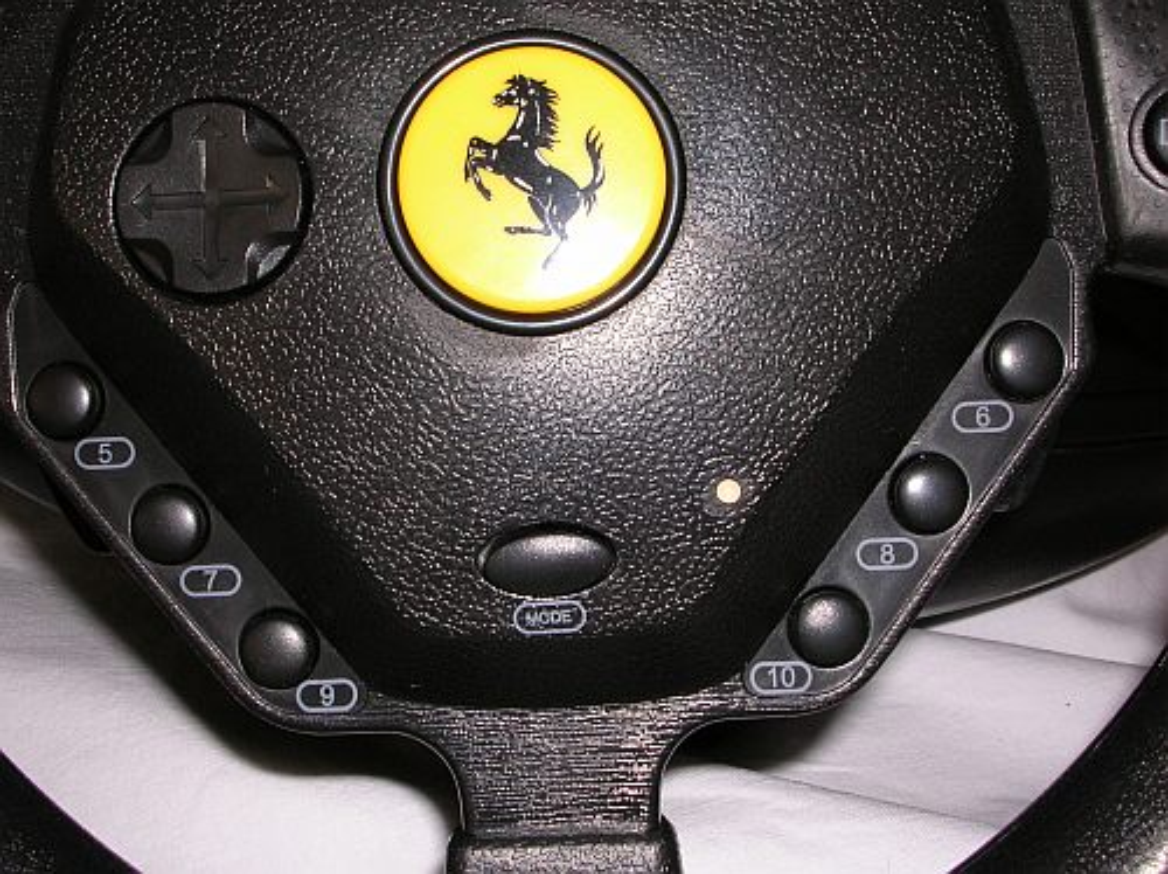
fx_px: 1618
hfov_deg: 39.7
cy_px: 437
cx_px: 584
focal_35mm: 48
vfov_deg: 30.2
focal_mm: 8
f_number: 6.4
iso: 50
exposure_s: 1/60.1
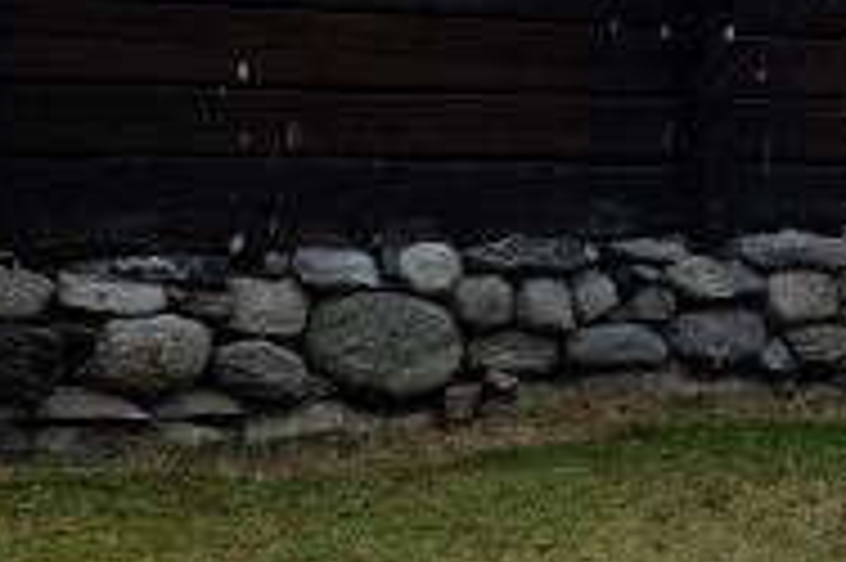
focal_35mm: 102
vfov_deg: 13.2
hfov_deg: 18.4
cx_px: 1166
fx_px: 2395
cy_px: -11
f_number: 5
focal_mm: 16
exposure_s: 1/160
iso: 400
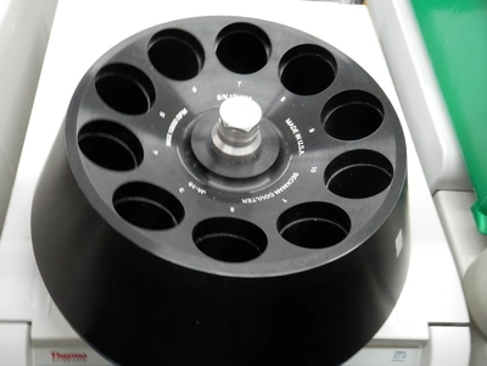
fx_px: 478
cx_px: 244
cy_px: 183
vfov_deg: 41.8
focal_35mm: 34
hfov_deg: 54.0
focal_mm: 6.2
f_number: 3.5
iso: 200
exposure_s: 1/20
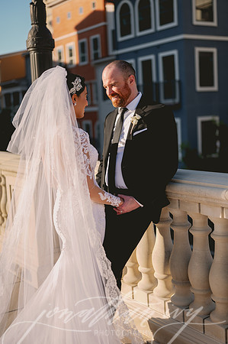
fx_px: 476
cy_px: 172
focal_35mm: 50
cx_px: 114
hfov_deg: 26.9
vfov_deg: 39.6
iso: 50
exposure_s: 1/2500
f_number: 2
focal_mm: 50
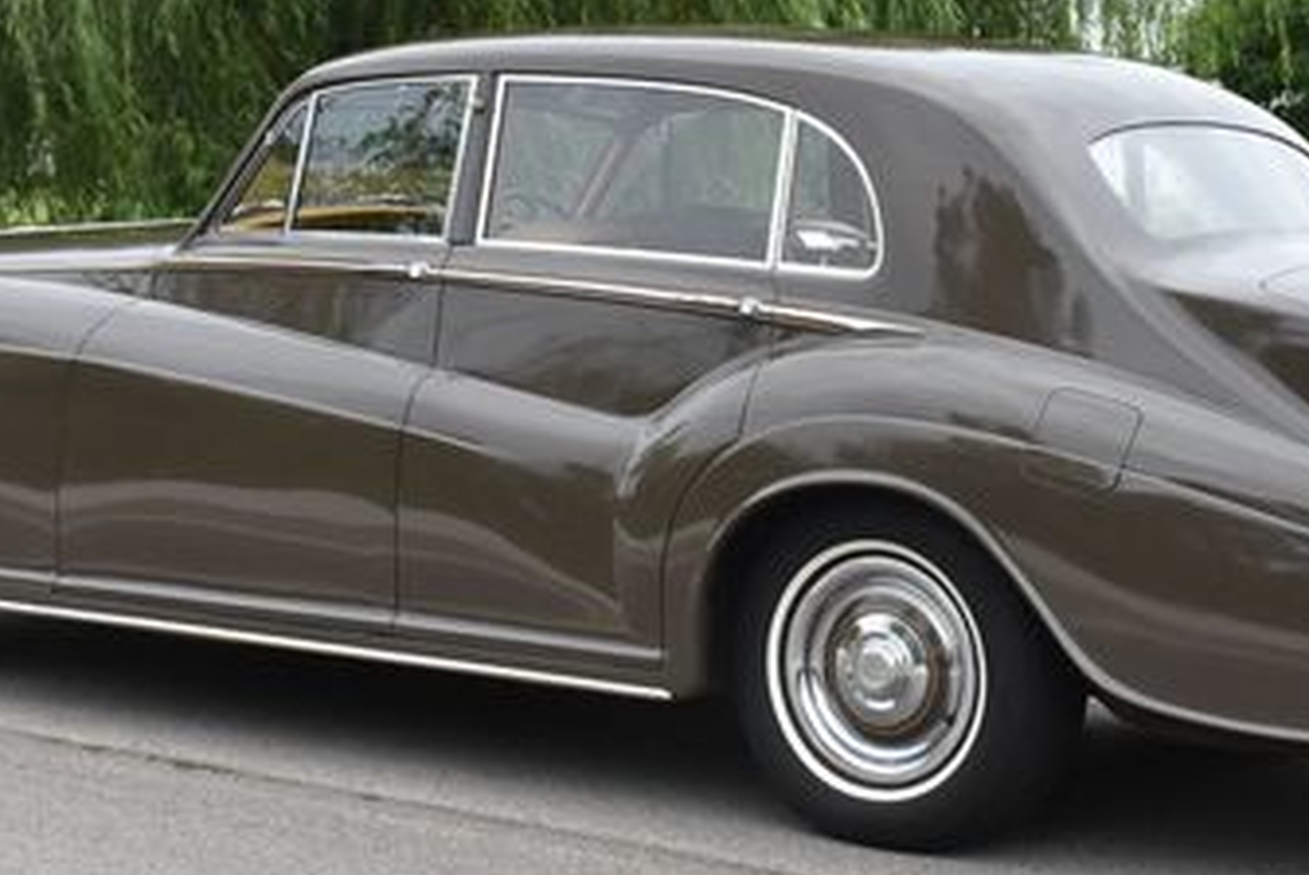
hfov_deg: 23.6
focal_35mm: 86
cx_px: 801
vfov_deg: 15.9
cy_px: 355
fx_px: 3130
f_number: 8
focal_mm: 30
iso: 800
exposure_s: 1/400
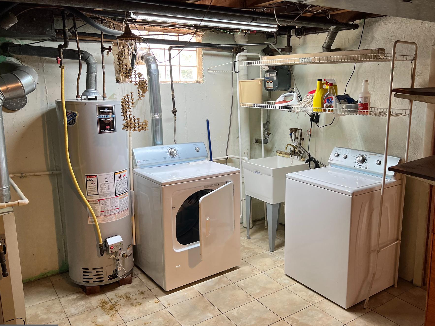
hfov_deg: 59.7
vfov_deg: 46.8
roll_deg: +1.0
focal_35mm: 30
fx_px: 377
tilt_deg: -11.7
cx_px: 248
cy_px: 157
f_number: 1.5
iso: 100
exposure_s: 1/120
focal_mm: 5.7
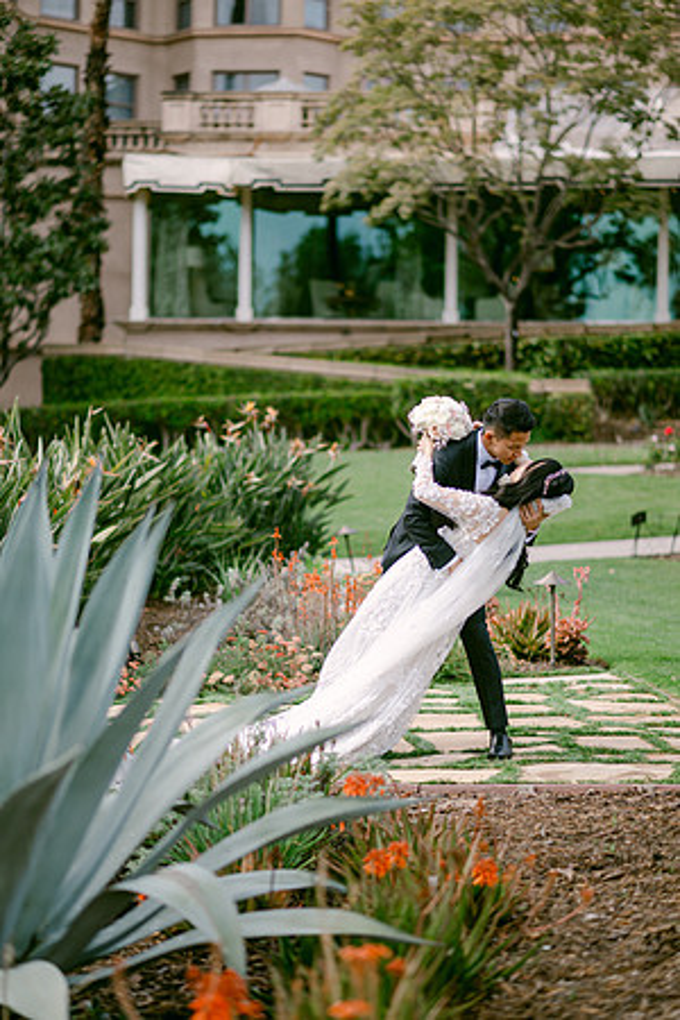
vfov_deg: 23.9
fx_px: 2408
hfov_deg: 16.1
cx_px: 340
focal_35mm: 85
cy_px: 510
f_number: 2
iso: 100
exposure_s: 1/2000
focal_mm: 85
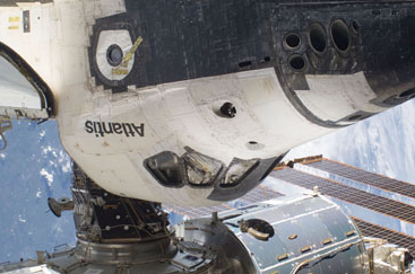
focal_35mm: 63
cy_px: 133
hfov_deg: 31.9
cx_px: 223
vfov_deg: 21.5
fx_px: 725
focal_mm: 28
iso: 200
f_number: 9.5
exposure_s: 1/350
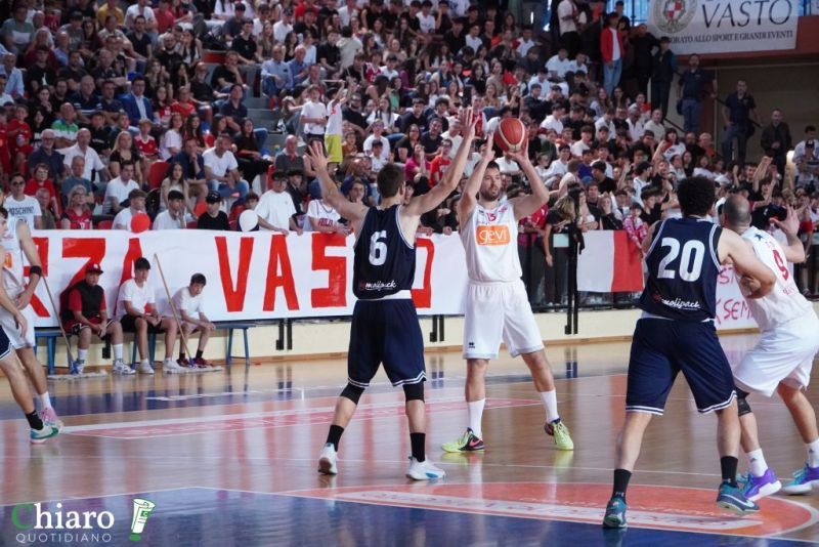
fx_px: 2219
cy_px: 274
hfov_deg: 20.9
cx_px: 410
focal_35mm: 98
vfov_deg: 14.0
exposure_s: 1/800
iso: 5000
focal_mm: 65
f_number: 5
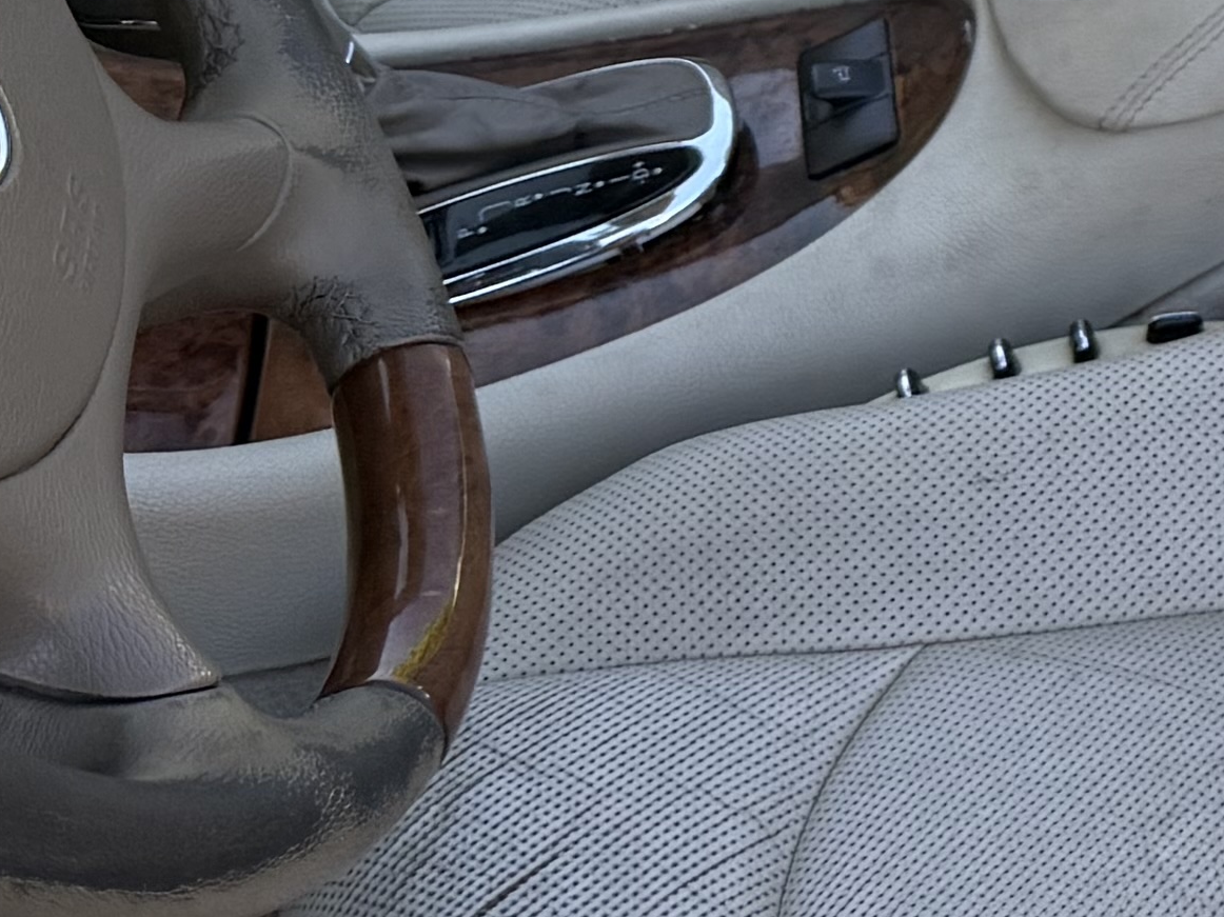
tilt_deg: -31.1
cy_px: -490
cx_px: 2471
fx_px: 4172
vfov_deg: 11.9
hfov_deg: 14.0
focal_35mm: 118
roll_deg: +1.3
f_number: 1.78
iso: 100
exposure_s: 1/868
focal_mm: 6.76
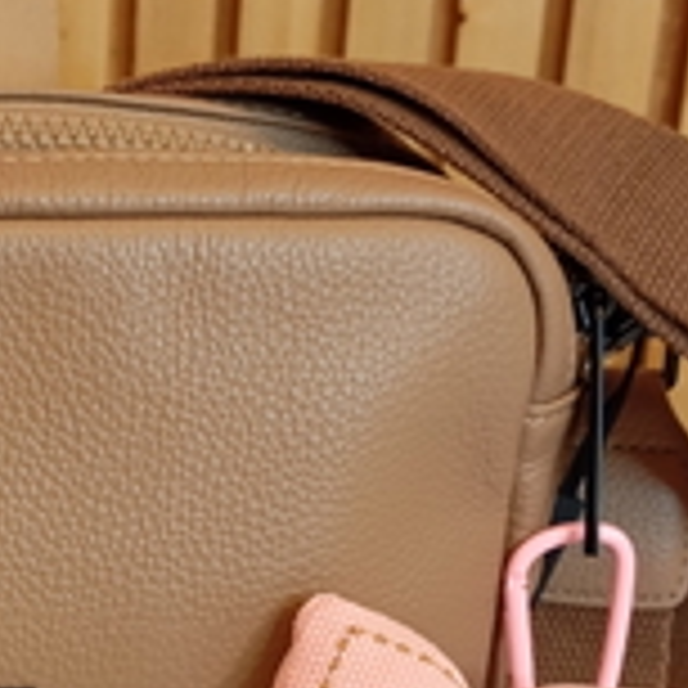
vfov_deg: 20.0
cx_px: 67
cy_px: 528
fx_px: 1934
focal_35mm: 86
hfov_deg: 19.8
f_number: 1.8
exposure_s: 1/33.3
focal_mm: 4.22
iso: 881
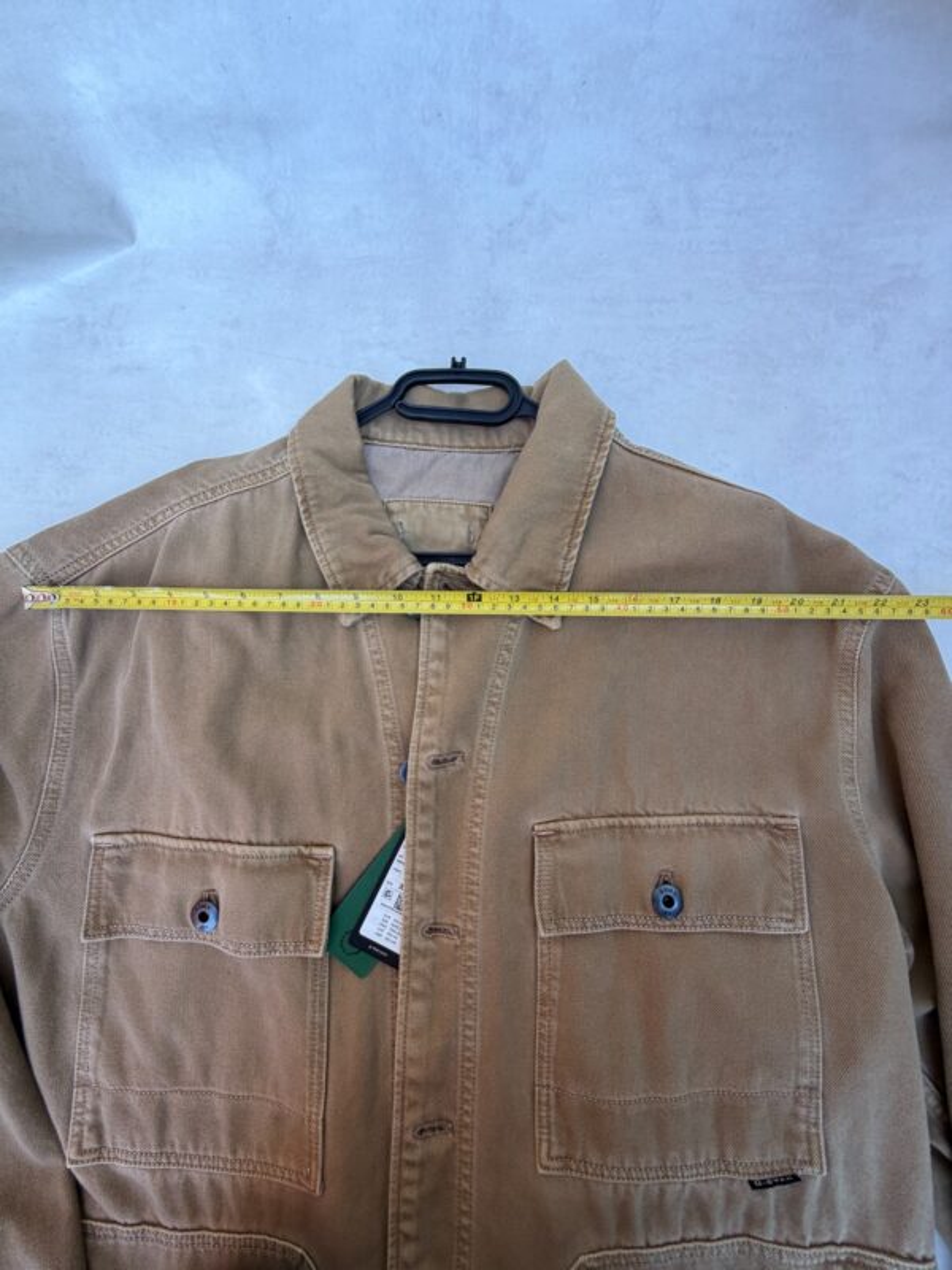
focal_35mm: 14
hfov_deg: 85.7
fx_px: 513
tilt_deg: -82.4
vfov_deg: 102.1
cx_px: 476
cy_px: 635
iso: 64
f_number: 2.2
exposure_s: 1/121
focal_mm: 2.22
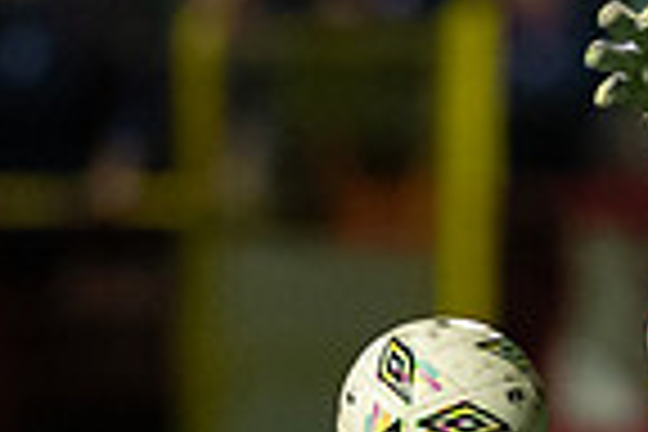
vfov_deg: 0.9
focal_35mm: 1498
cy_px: 88
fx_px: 26962
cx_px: 724
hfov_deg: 1.4
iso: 8000
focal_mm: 300
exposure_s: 1/1250
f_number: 2.8
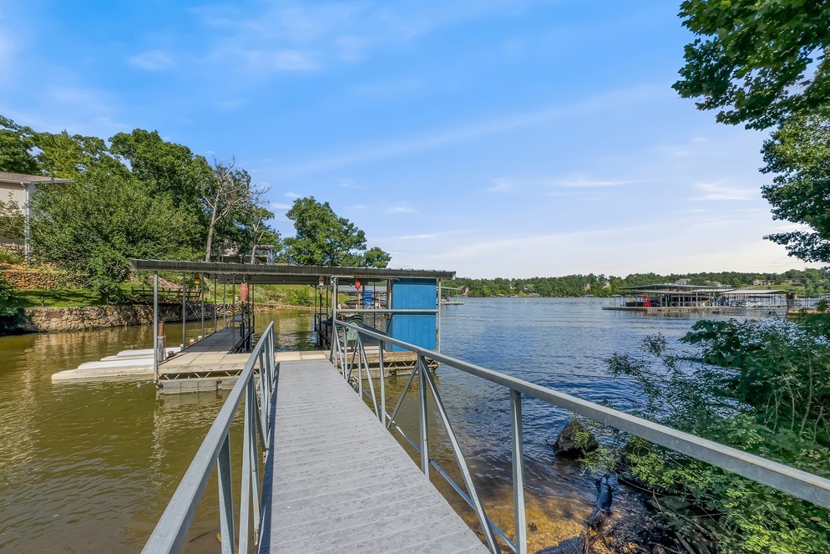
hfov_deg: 100.4
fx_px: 346
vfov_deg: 77.2
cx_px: 407
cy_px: 300
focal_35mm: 15
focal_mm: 2.22
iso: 40
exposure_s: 1/1250
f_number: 2.2
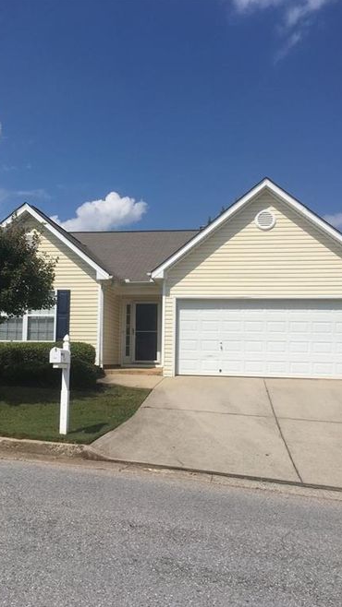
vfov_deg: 61.0
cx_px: 165
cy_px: 304
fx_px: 516
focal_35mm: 32
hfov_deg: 36.7
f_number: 2.2
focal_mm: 4.15
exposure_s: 1/4049
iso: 25
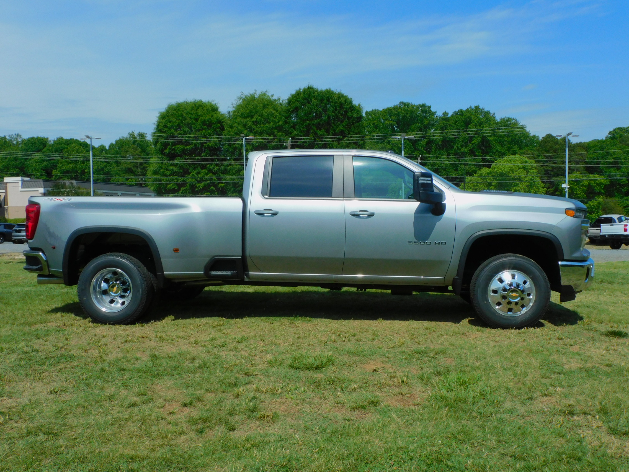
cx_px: 314
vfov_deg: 42.9
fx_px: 600
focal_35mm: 33
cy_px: 236
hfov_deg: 55.4
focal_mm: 5.9
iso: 125
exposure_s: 1/1600
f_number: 5.1
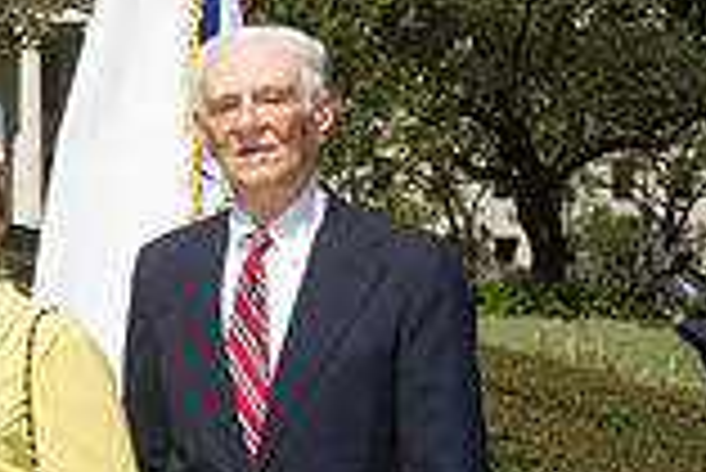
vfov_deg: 10.6
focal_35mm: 129
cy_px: 0
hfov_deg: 14.6
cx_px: -391
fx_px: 2532
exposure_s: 1/250
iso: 200
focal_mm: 35
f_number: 9
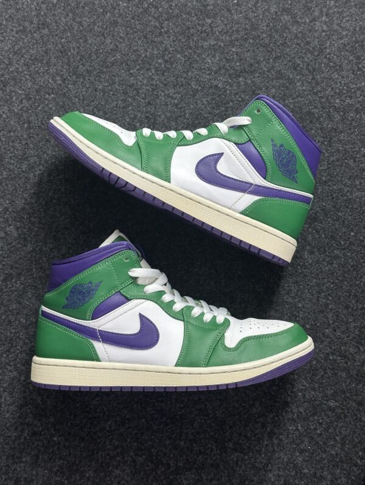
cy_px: 242
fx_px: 674
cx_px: 182
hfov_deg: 30.3
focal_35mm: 48
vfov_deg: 39.6
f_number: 1.78
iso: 200
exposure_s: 1/33
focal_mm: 6.86
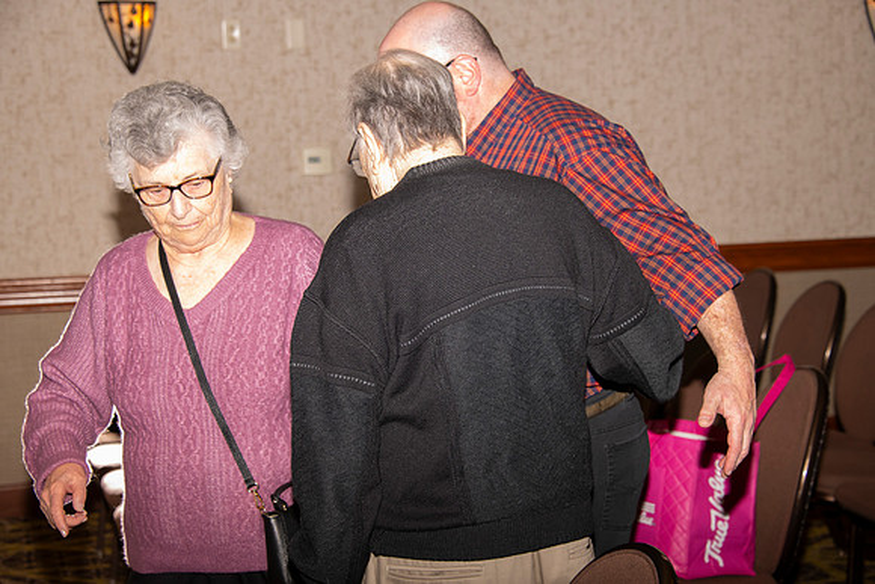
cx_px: 438
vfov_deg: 17.5
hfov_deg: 26.0
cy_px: 292
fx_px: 1896
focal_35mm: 78
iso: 1250
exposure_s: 1/160
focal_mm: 78
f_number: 6.3
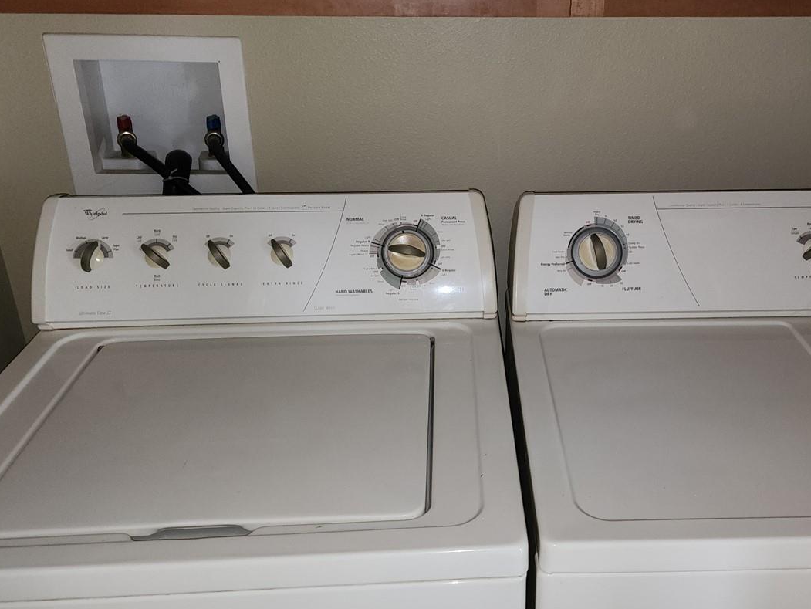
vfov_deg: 40.7
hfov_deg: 52.1
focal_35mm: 35
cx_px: 498
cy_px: 324
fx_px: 820
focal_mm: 6.4
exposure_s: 1/60
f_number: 1.8
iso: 100
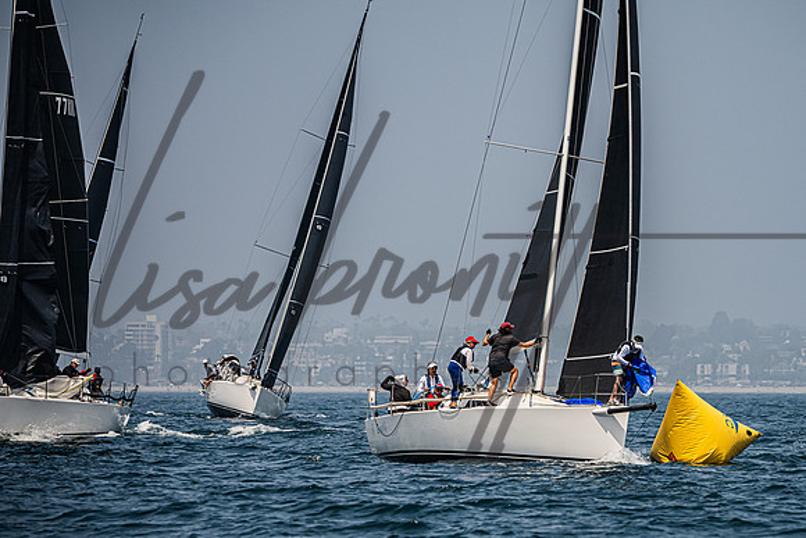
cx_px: 509
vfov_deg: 5.8
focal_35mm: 237
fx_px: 5301
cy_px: 338
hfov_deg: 8.7
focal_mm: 185
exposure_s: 1/5000
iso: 400
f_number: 5
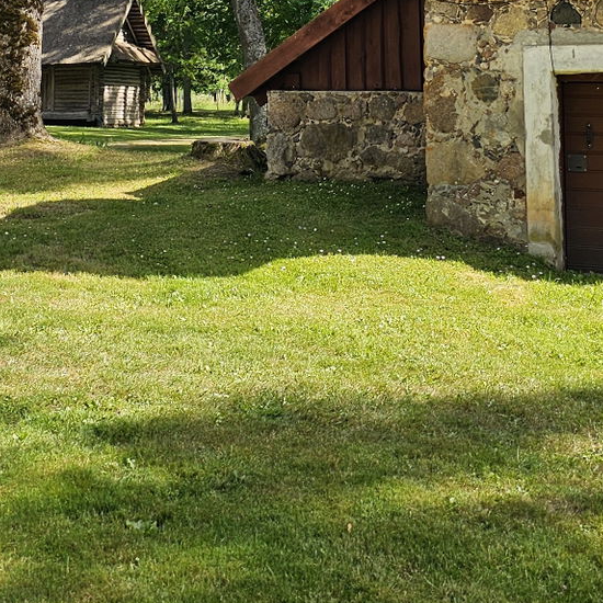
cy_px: -69
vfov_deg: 22.8
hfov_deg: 24.2
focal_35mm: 71
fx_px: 1399
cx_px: 221
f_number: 1.7
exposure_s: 1/276
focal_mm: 6.3
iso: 10
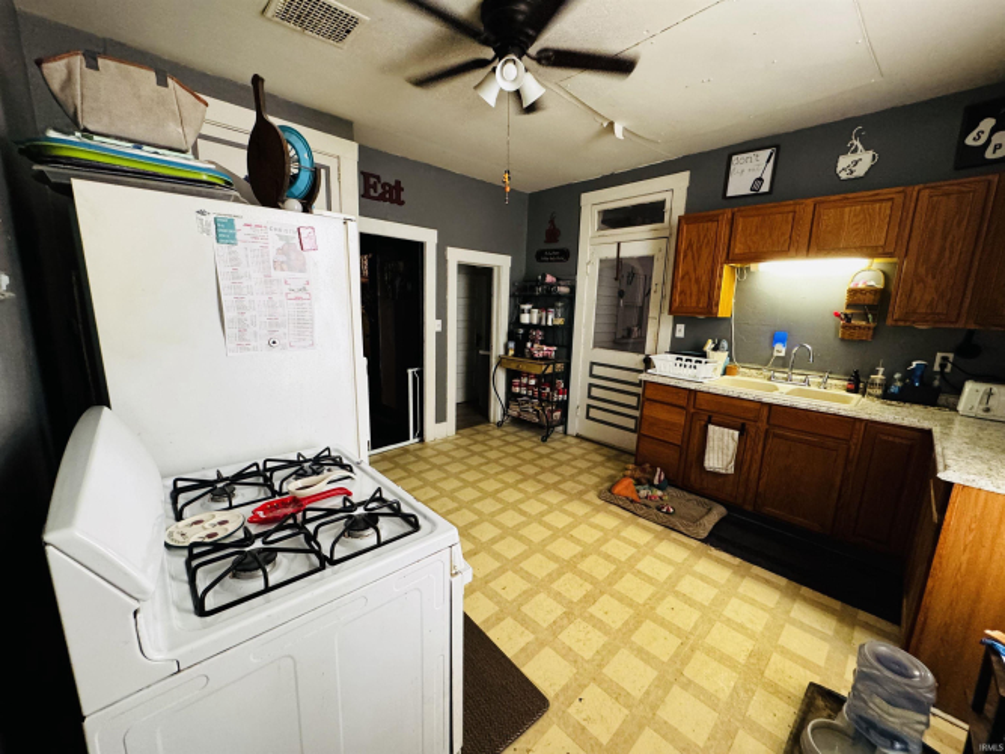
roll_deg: -1.6
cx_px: 502
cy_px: 377
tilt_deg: -11.2
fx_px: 406
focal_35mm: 14
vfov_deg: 85.7
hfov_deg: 102.1
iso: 640
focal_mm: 2.22
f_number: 2.2
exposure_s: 1/60
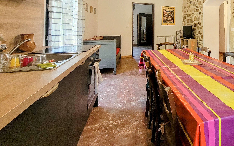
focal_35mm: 22
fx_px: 140
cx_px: 169
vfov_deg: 50.4
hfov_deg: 75.2
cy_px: 22
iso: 250
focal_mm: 1.74
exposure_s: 1/50
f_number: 2.2
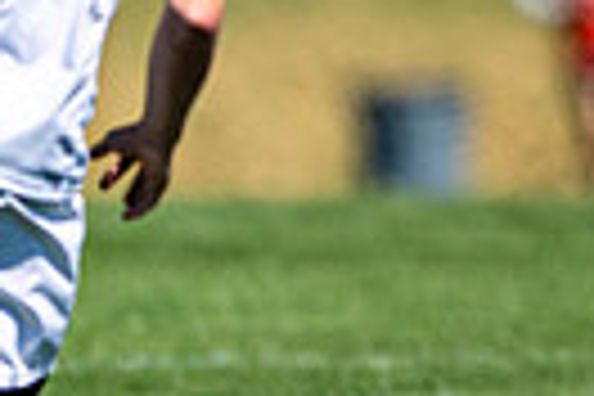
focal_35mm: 2774
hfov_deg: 0.7
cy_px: -242
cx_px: 1092
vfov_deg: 0.5
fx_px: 45767
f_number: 2.8
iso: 100
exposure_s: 1/3200
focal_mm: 400
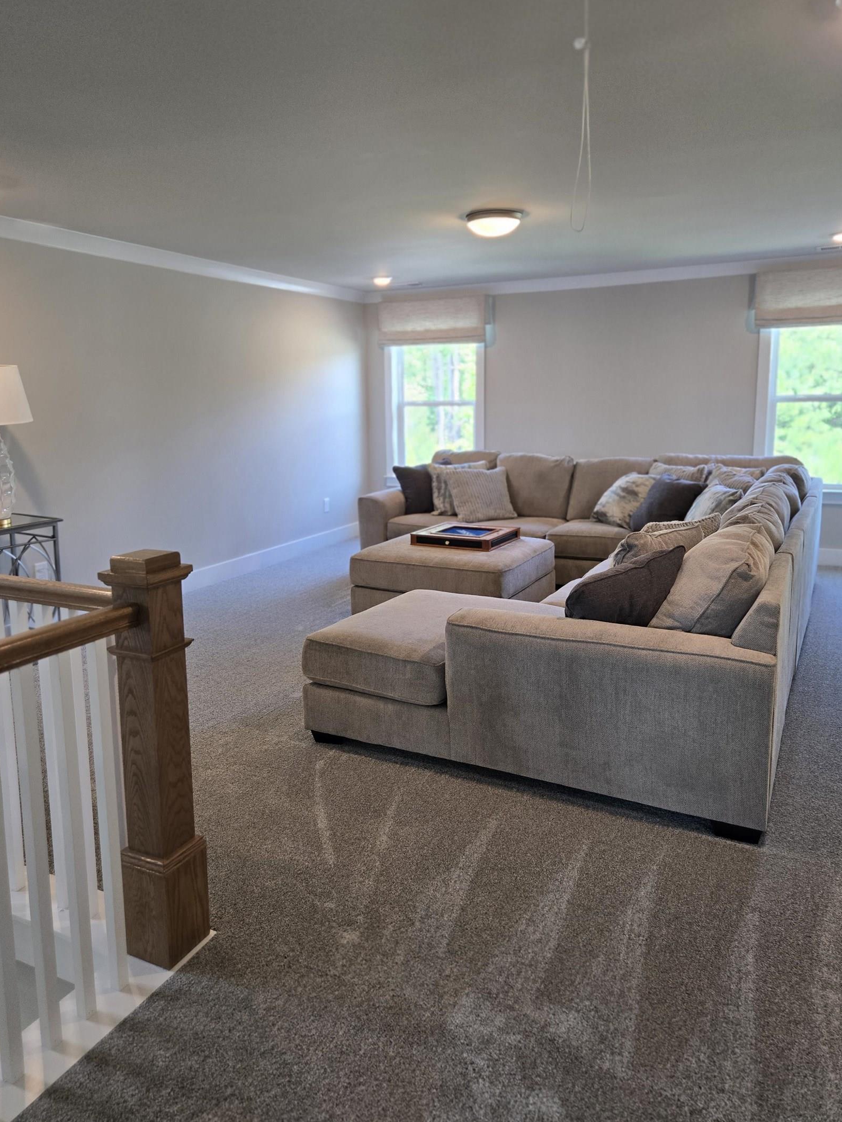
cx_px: 396
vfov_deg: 69.3
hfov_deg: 54.8
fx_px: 811
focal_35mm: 25
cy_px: 531
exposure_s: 1/120
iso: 160
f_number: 1.8
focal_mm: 5.4
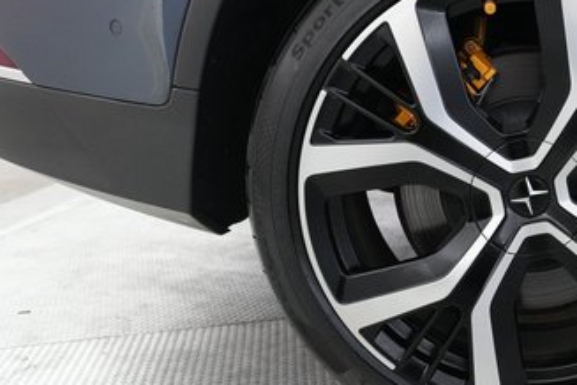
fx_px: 753
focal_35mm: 47
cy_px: 182
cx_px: 533
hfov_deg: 38.6
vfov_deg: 28.6
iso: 5000
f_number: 2.8
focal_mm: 24
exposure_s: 1/160
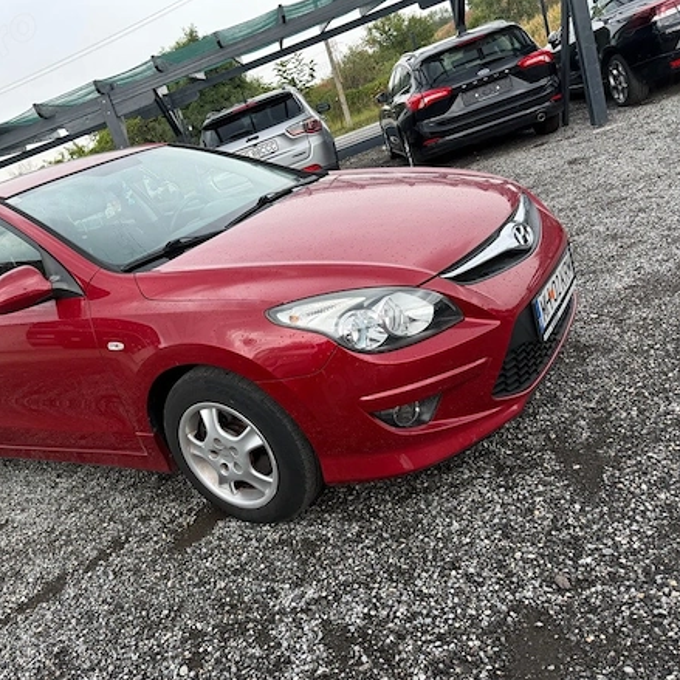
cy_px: 336
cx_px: 239
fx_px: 645
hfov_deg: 54.7
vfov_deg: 55.6
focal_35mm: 29
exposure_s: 1/251
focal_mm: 6.76
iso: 80
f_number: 1.78
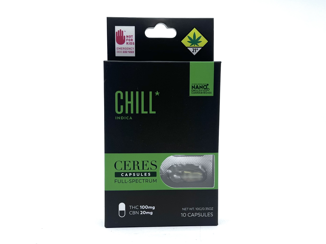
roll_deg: +0.0
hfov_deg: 67.3
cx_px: 163
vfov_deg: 53.1
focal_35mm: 26
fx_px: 245
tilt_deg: -2.5
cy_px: 122
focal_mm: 5.7
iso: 50
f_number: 1.5
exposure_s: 1/909
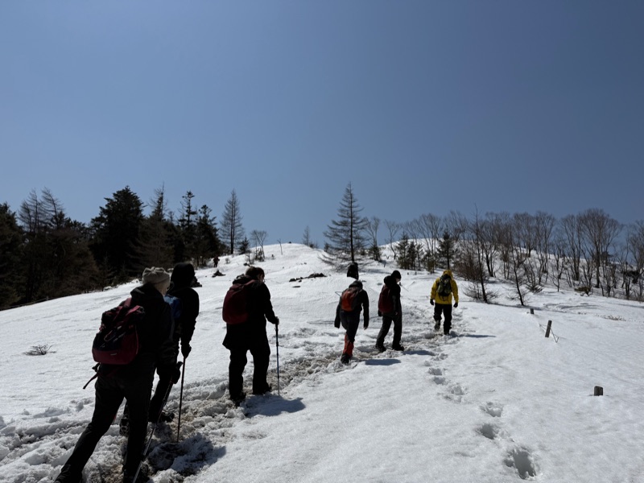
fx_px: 446
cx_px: 322
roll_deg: -2.3
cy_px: 242
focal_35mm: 24
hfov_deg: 71.6
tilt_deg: +11.5
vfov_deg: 56.8
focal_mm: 6.76
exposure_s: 1/17544
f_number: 1.78
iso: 64
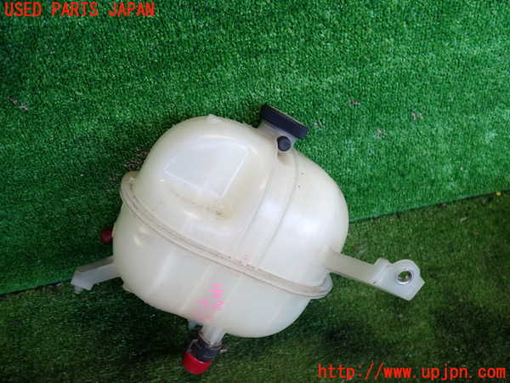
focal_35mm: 30
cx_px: 255
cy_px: 192
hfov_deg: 60.0
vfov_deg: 46.8
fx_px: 442
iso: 200
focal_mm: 5.4
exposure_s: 1/80
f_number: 2.3
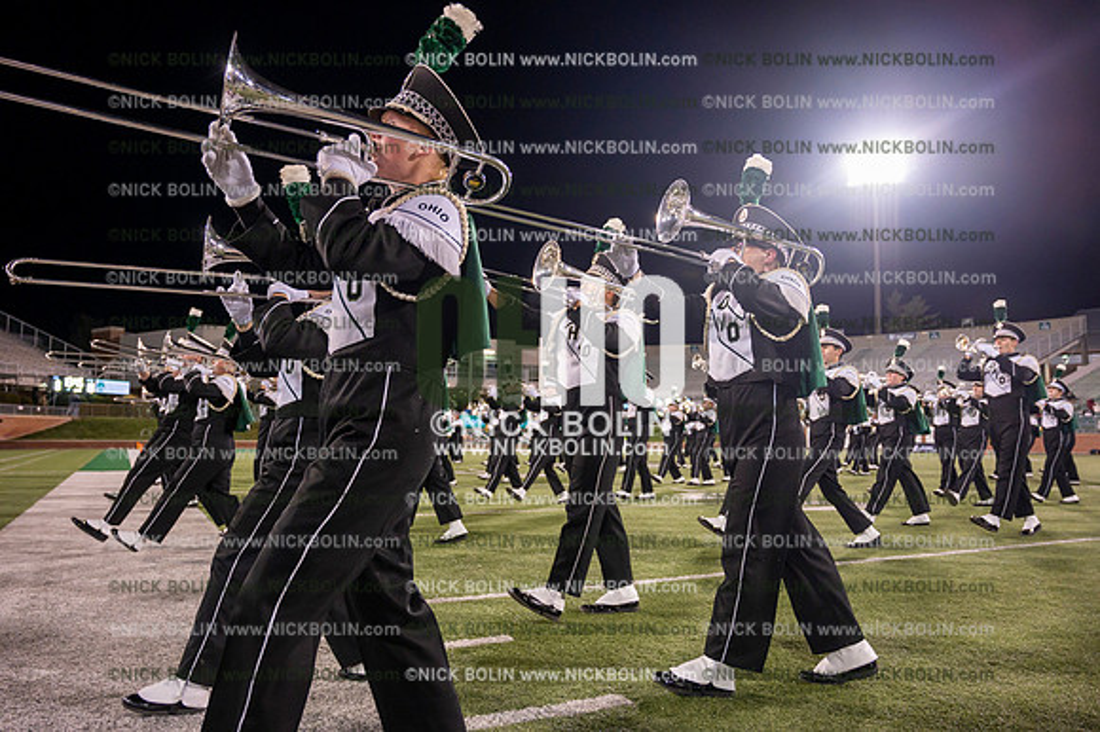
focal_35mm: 27
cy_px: 366
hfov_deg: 67.4
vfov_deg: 47.9
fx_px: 824
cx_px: 550
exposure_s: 1/640
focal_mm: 27
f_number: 4
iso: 3200
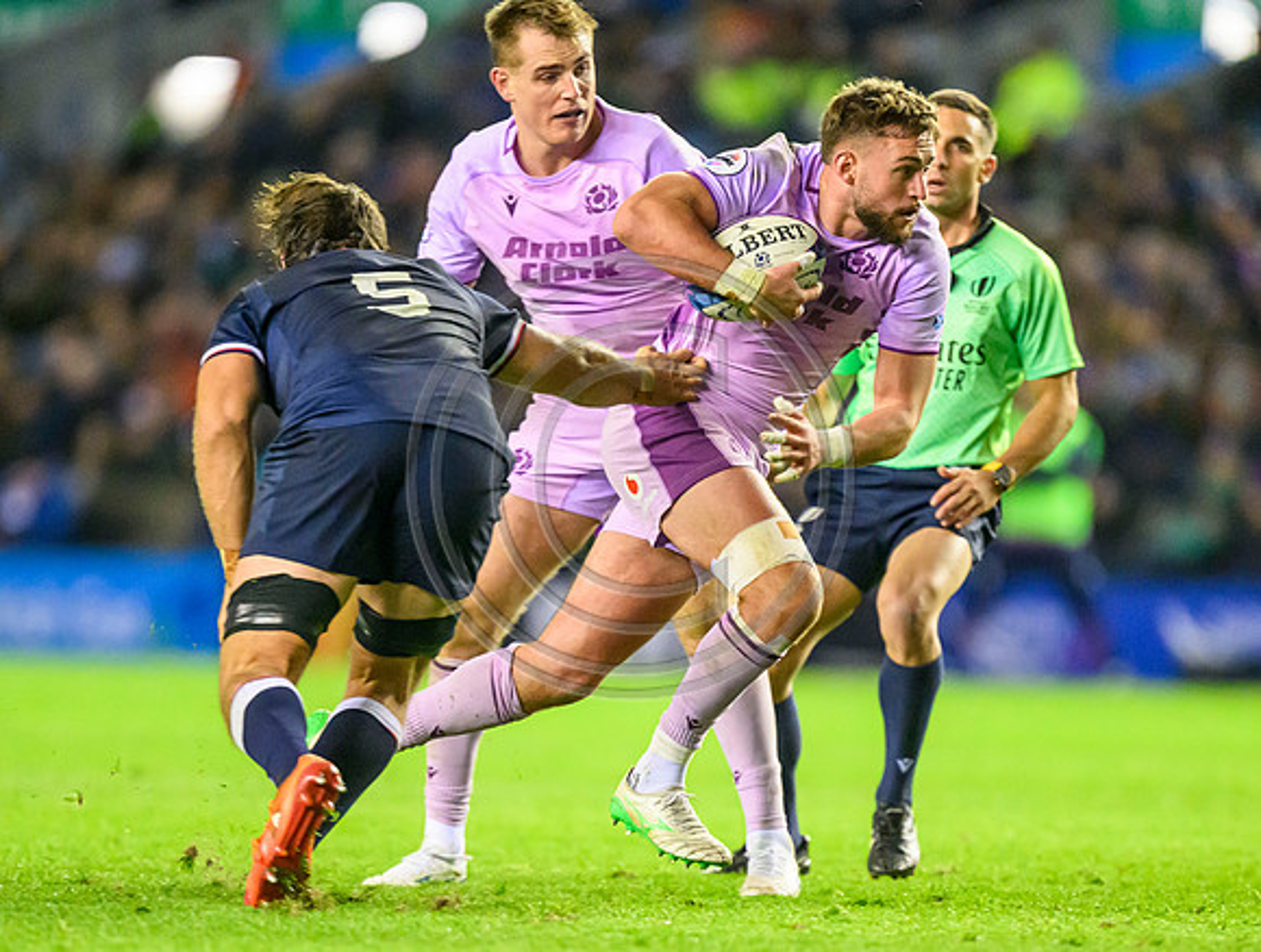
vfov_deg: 2.5
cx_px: 556
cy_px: 647
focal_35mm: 601
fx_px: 21941
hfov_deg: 3.3
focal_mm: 400
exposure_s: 1/1250
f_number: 2.8
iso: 8000
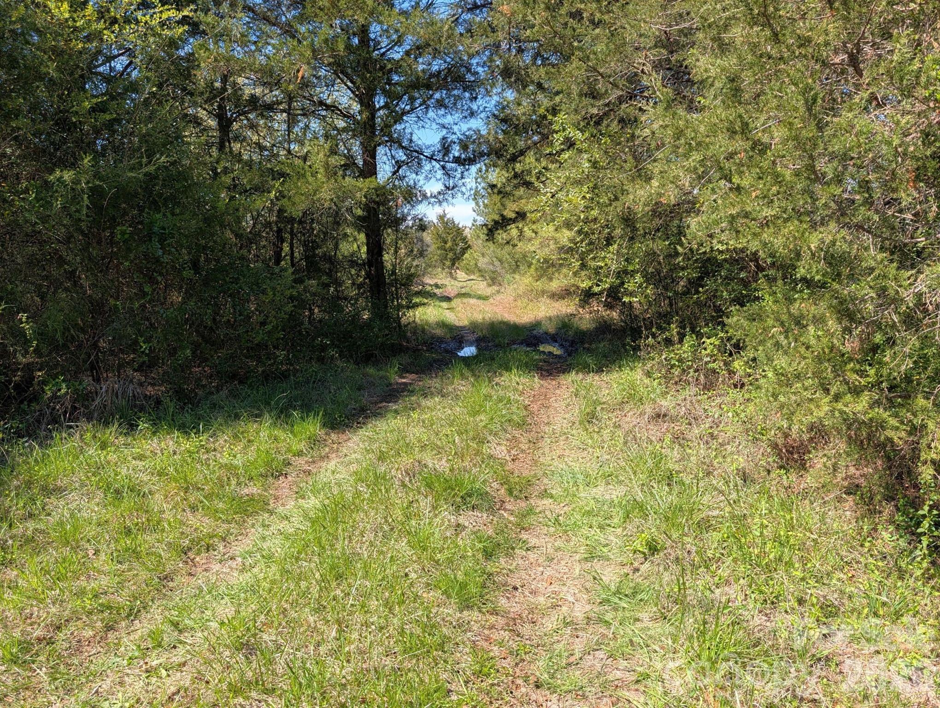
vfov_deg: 56.9
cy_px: 354
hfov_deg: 71.5
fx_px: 653
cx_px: 470
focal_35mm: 24
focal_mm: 6.9
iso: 19
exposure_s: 1/621
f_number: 1.68
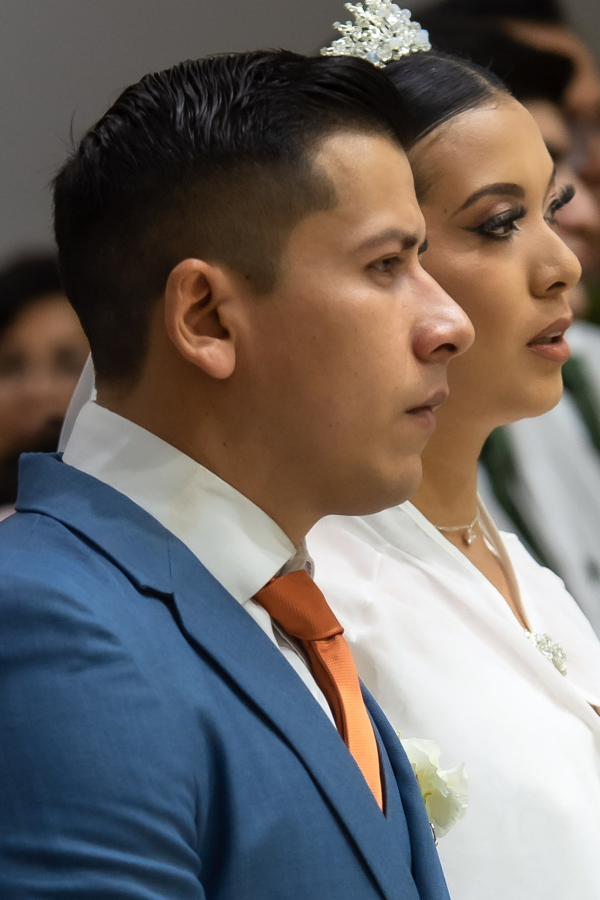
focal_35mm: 523
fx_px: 13077
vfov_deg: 3.9
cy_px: 828
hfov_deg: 2.6
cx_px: 456
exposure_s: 1/125
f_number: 4.5
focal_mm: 150
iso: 1000
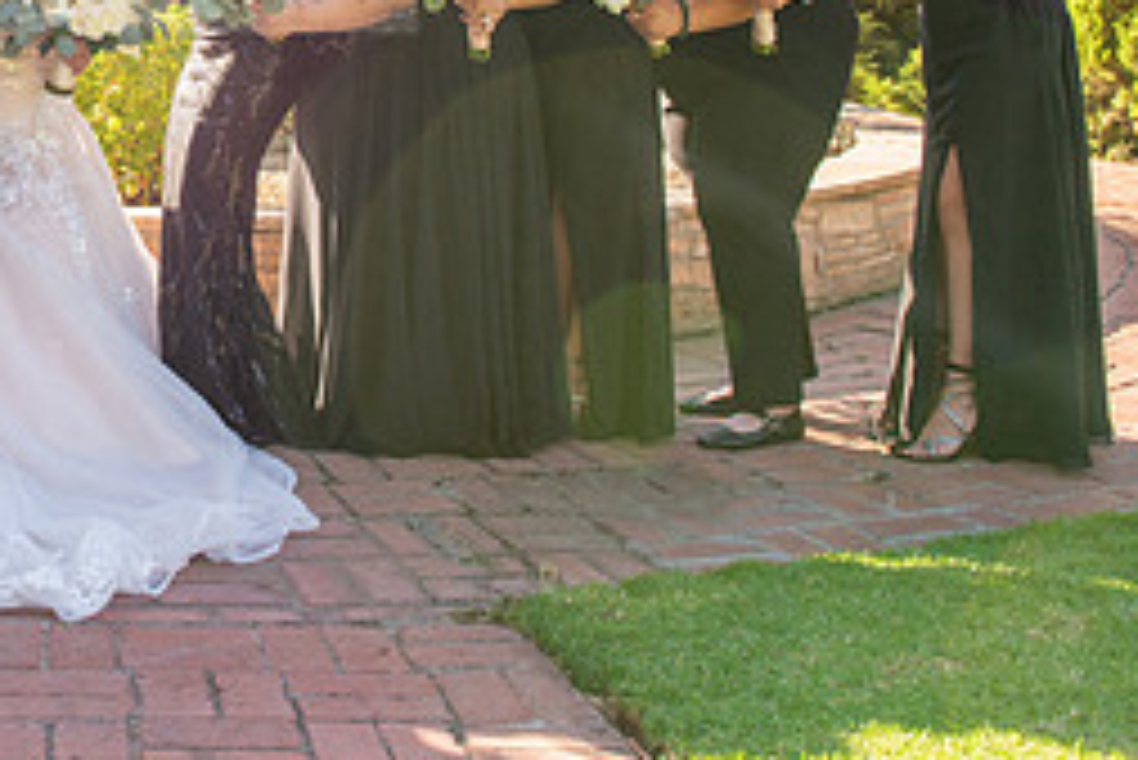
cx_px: 36
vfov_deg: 20.9
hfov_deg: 30.4
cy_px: -74
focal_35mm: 62
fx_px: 1961
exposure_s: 1/250
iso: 200
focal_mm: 27
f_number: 5.6
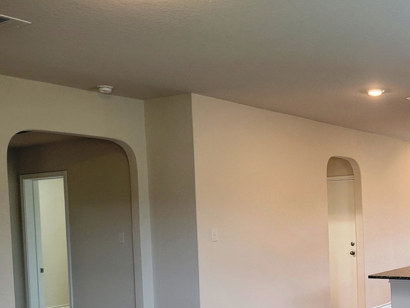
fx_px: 580
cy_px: 235
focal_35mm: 49
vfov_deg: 29.2
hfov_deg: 36.2
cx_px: 378
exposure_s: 1/119
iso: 160
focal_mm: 5.4
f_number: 1.8
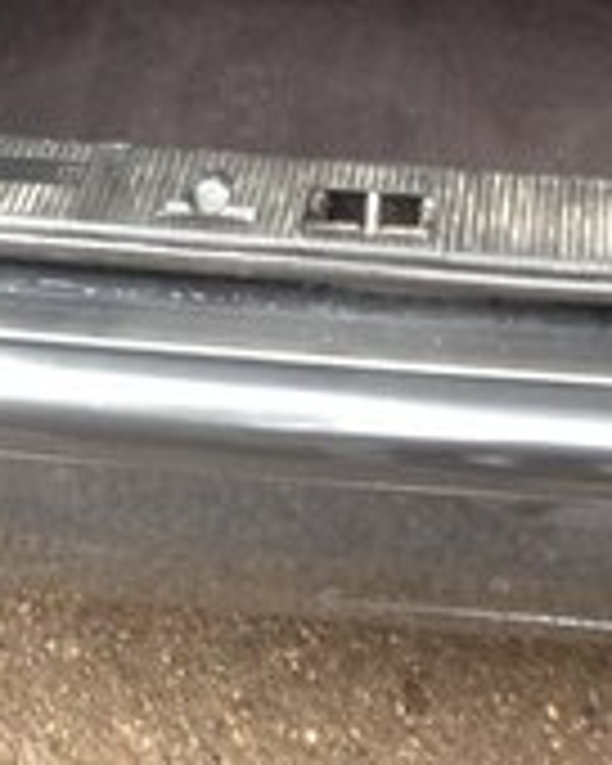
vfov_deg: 18.8
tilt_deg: -21.0
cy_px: -252
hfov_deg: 16.3
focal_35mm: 94
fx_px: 2128
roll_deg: -3.6
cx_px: 450
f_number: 2.4
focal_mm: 4.12
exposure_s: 1/20
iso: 64
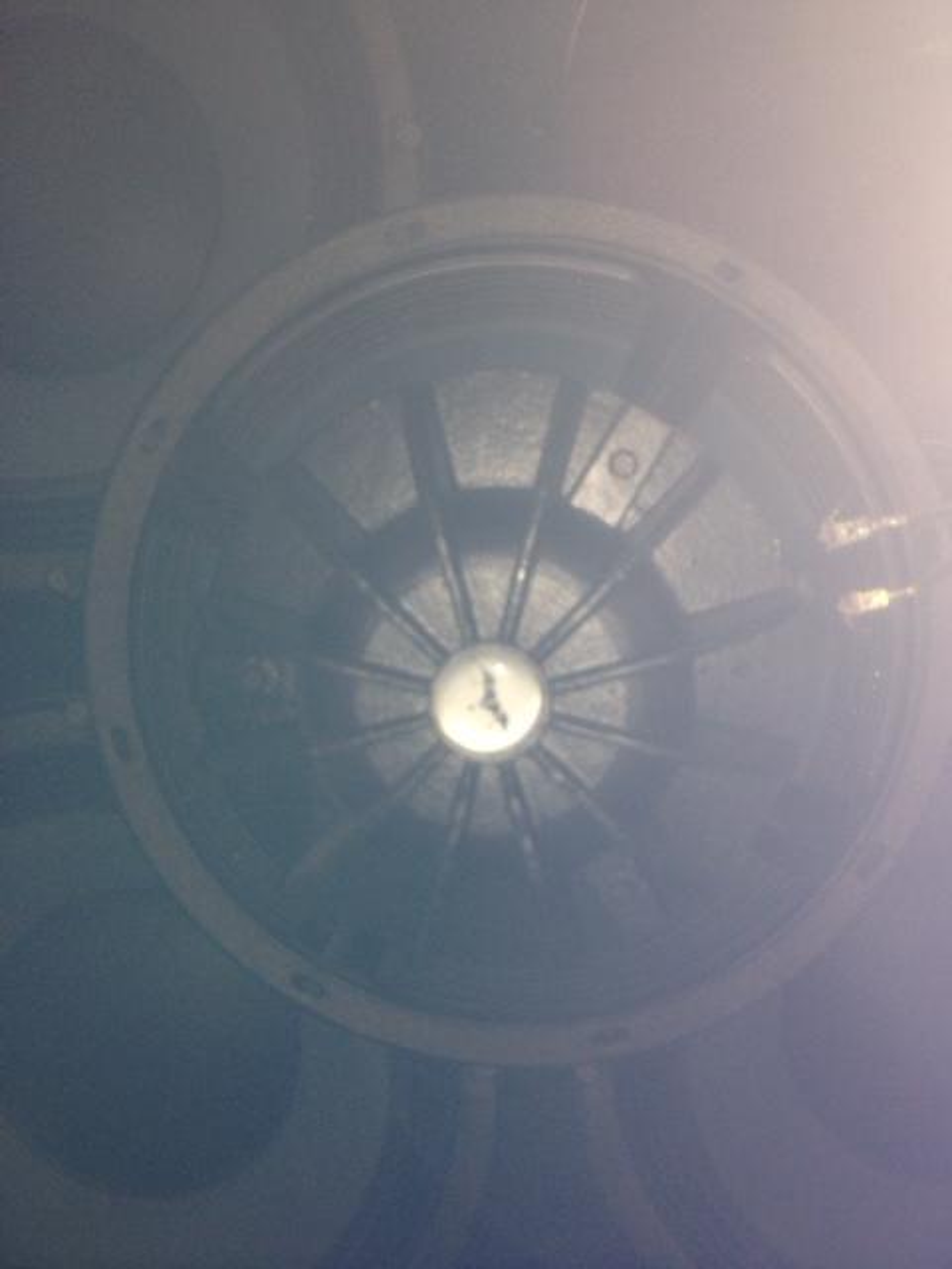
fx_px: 1283
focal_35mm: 35
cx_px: 476
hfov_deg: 40.7
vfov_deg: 52.6
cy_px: 634
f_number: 2.4
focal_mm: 4.3
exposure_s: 1/73
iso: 50
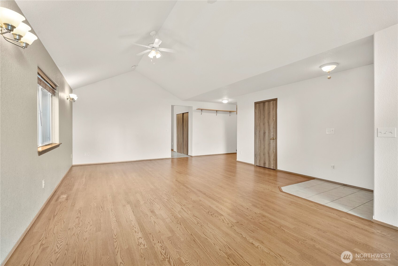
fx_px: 177
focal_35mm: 16
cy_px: 133
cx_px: 199
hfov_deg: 96.7
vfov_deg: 73.8
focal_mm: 16
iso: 500
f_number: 8
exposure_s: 1/5
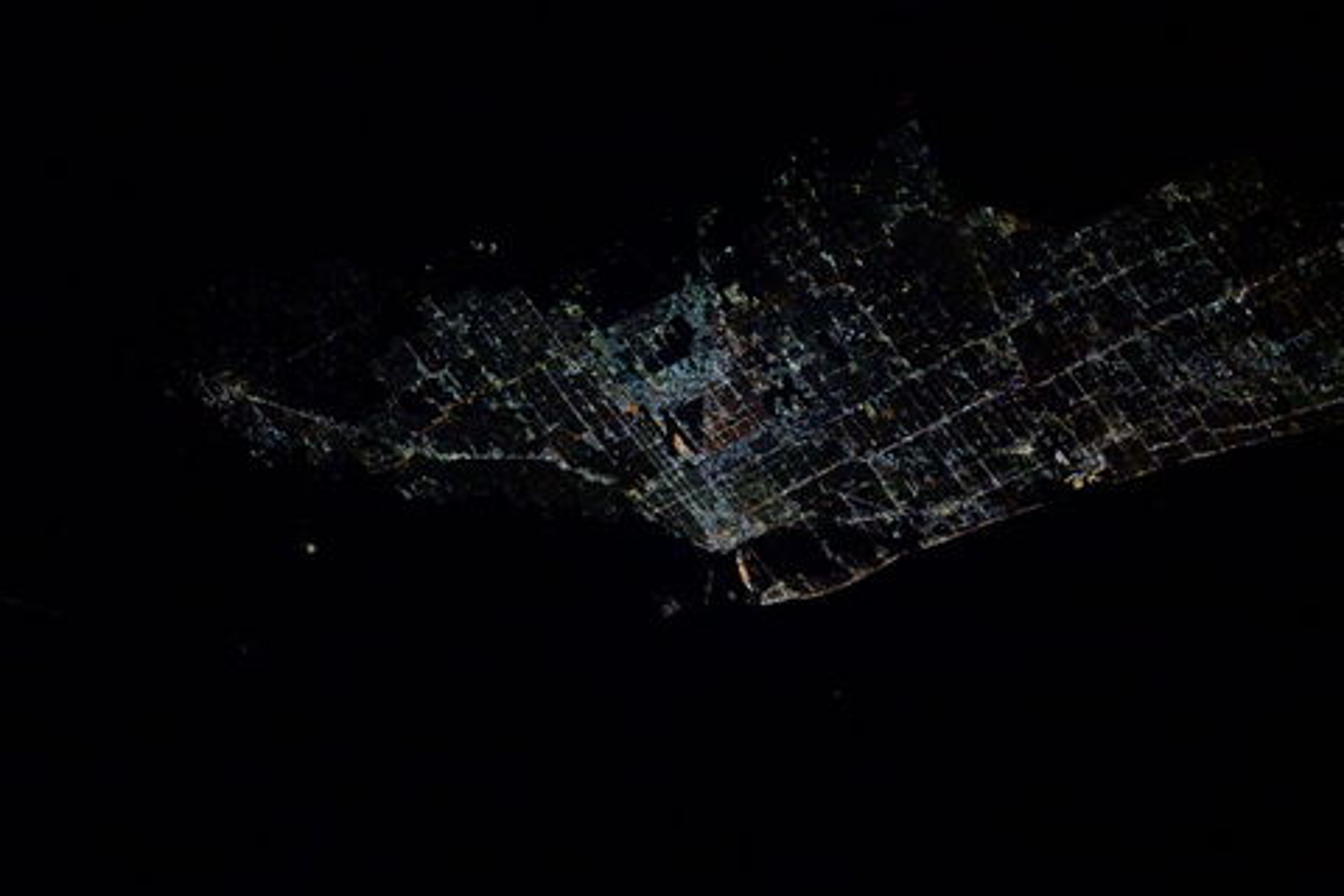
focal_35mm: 200
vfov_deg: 6.9
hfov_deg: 10.3
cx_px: 672
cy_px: 448
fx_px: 7466
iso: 25600
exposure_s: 1/250
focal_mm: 200
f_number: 2
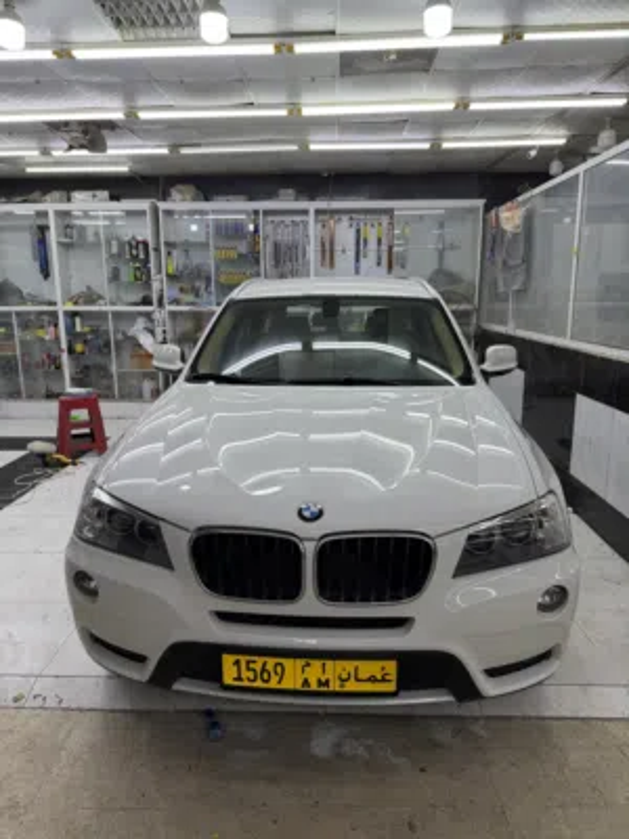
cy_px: 420
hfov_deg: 56.8
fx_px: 581
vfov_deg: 71.6
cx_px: 314
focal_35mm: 24
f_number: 1.78
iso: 80
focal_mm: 6.76
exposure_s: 1/246
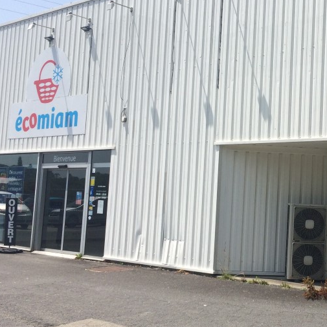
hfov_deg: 31.6
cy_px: 150
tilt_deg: +6.4
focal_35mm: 52
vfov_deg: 32.8
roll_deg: -3.2
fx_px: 556
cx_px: 281
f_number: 2.2
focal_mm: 4.15
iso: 32
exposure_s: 1/2933
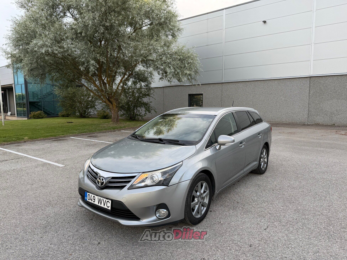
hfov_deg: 71.6
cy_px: 130
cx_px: 174
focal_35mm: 24
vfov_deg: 56.8
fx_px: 241
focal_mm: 6.76
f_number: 1.78
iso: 80
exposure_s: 1/450
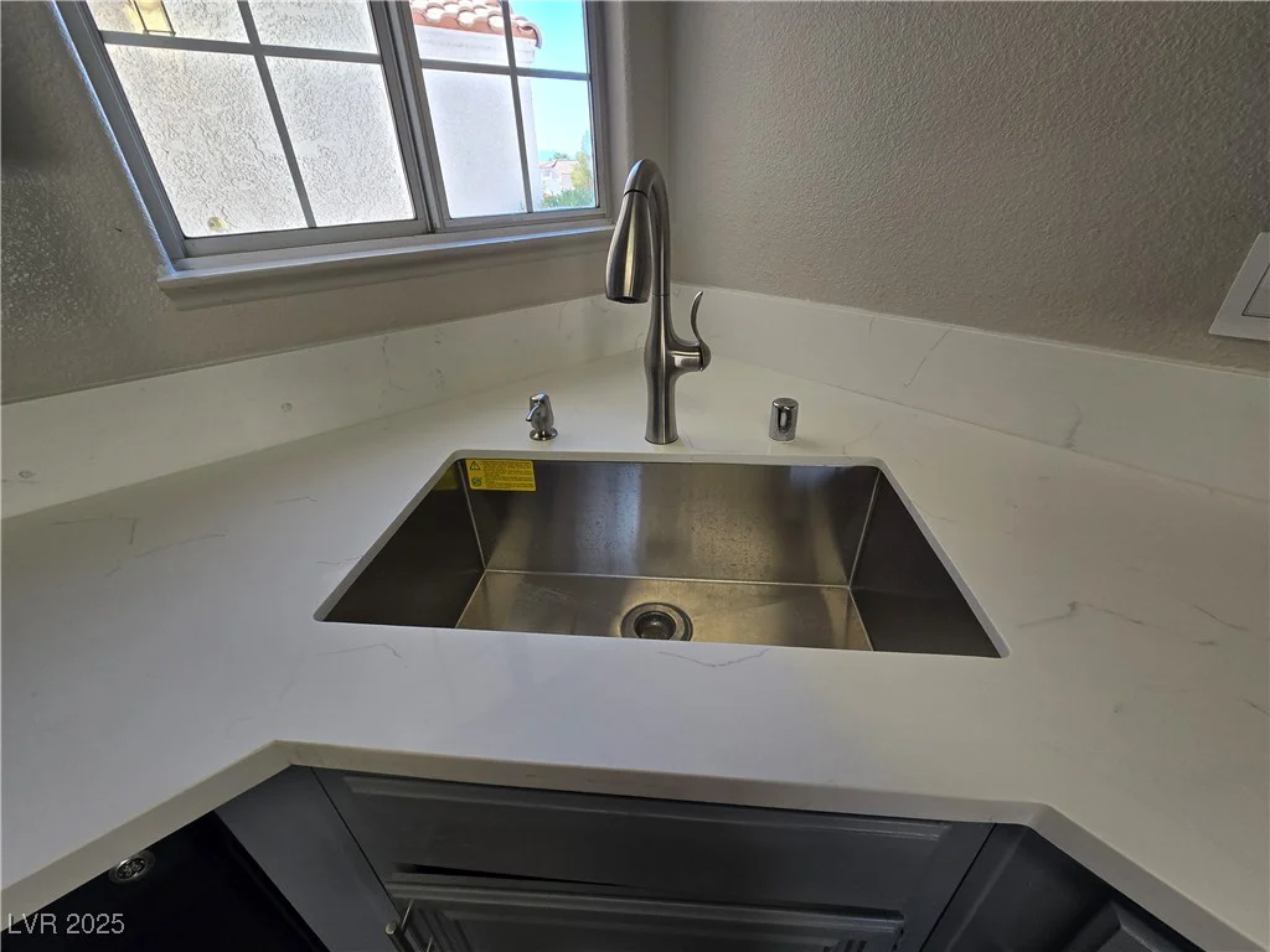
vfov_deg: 89.9
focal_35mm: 13
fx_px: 477
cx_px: 635
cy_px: 476
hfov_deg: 106.2
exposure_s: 1/153
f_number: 2.2
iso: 50
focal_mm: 2.2
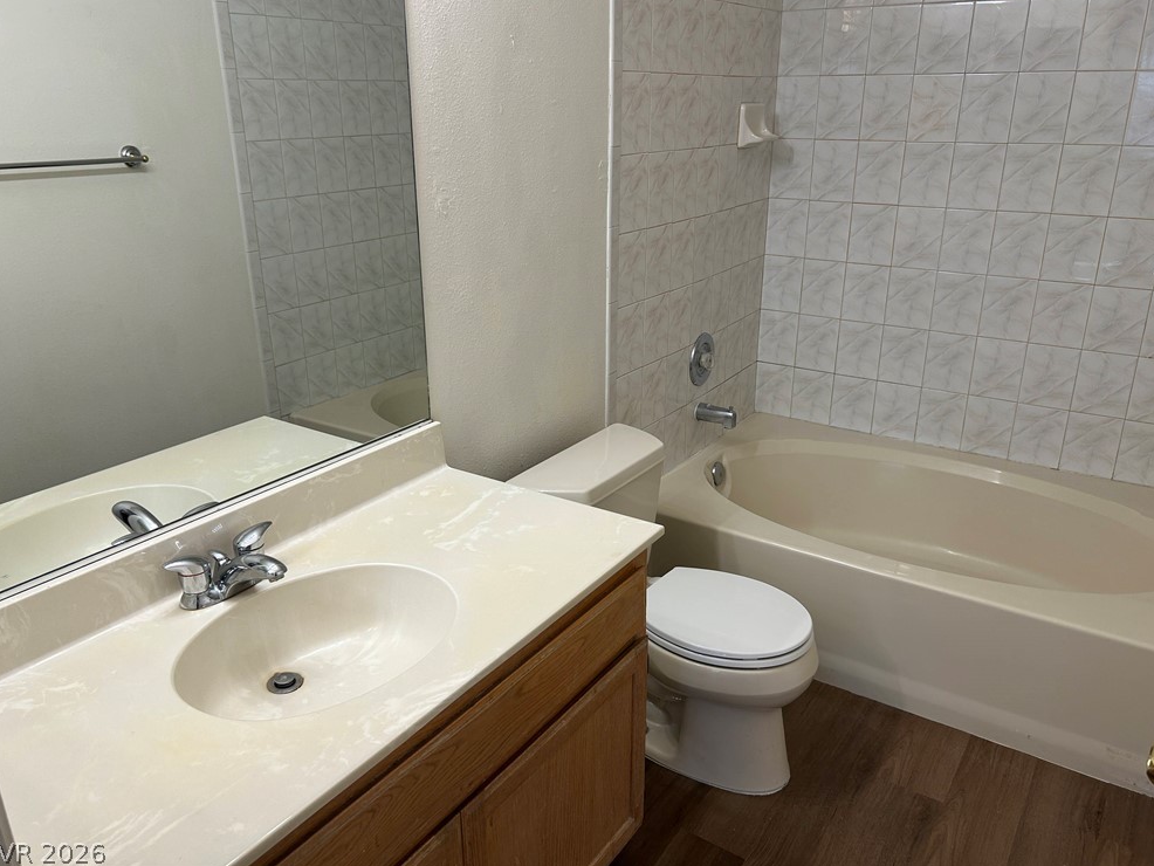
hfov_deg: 65.3
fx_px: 900
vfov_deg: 51.4
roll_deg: -0.2
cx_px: 576
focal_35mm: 27
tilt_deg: -20.6
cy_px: 422
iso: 64
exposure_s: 1/120
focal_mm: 5.7
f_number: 1.5
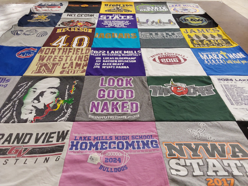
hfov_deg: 63.4
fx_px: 201
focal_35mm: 28
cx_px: 124
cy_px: 93
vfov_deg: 49.7
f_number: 1.9
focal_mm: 2.91
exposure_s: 1/60
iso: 100
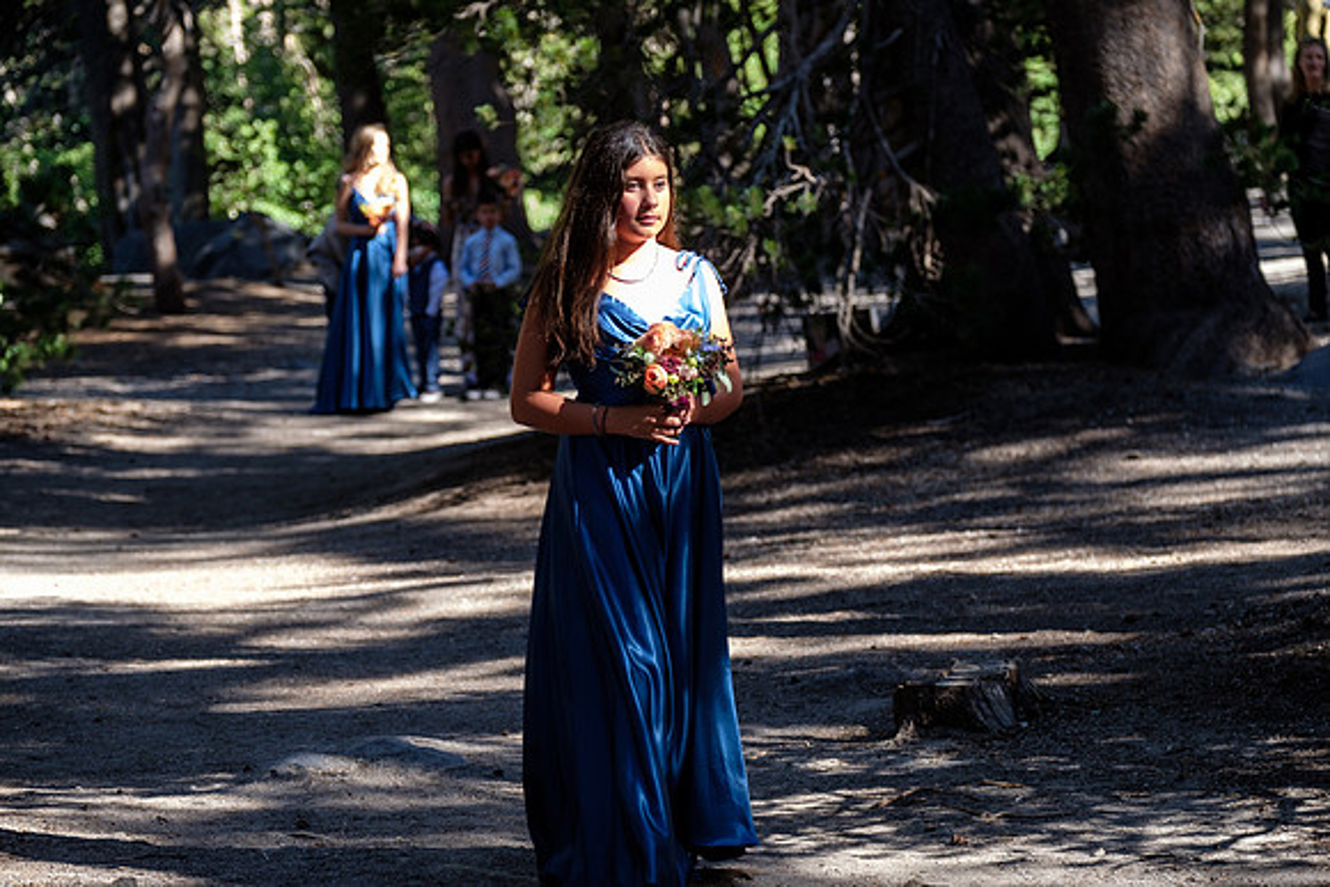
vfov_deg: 11.8
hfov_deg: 17.6
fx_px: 4286
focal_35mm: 116
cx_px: 665
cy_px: 444
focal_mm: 77.3
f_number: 2.8
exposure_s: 1/170
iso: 200
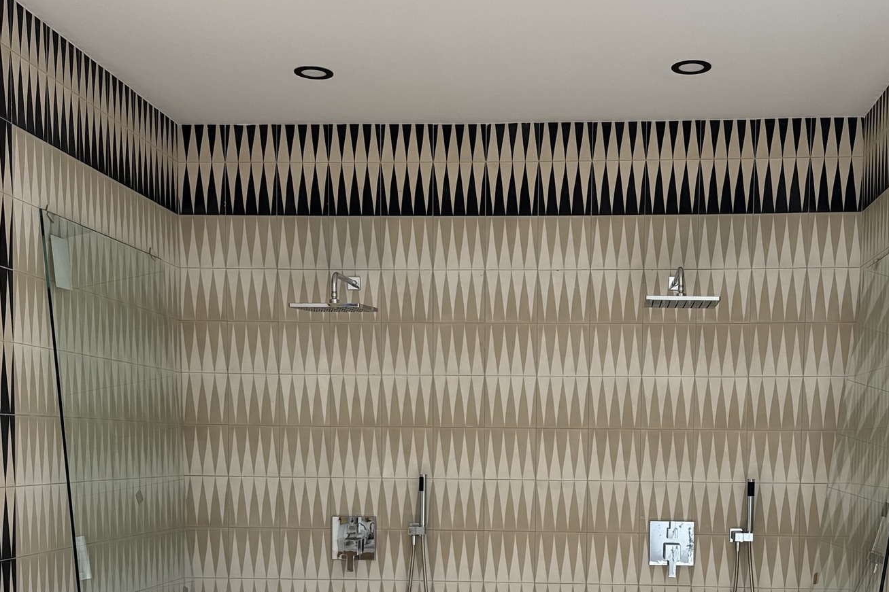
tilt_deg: -3.0
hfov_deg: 44.3
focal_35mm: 44
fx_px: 1086
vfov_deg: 29.5
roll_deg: -0.4
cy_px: 504
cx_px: 522
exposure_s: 1/433
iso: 80
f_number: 1.78
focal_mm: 6.76
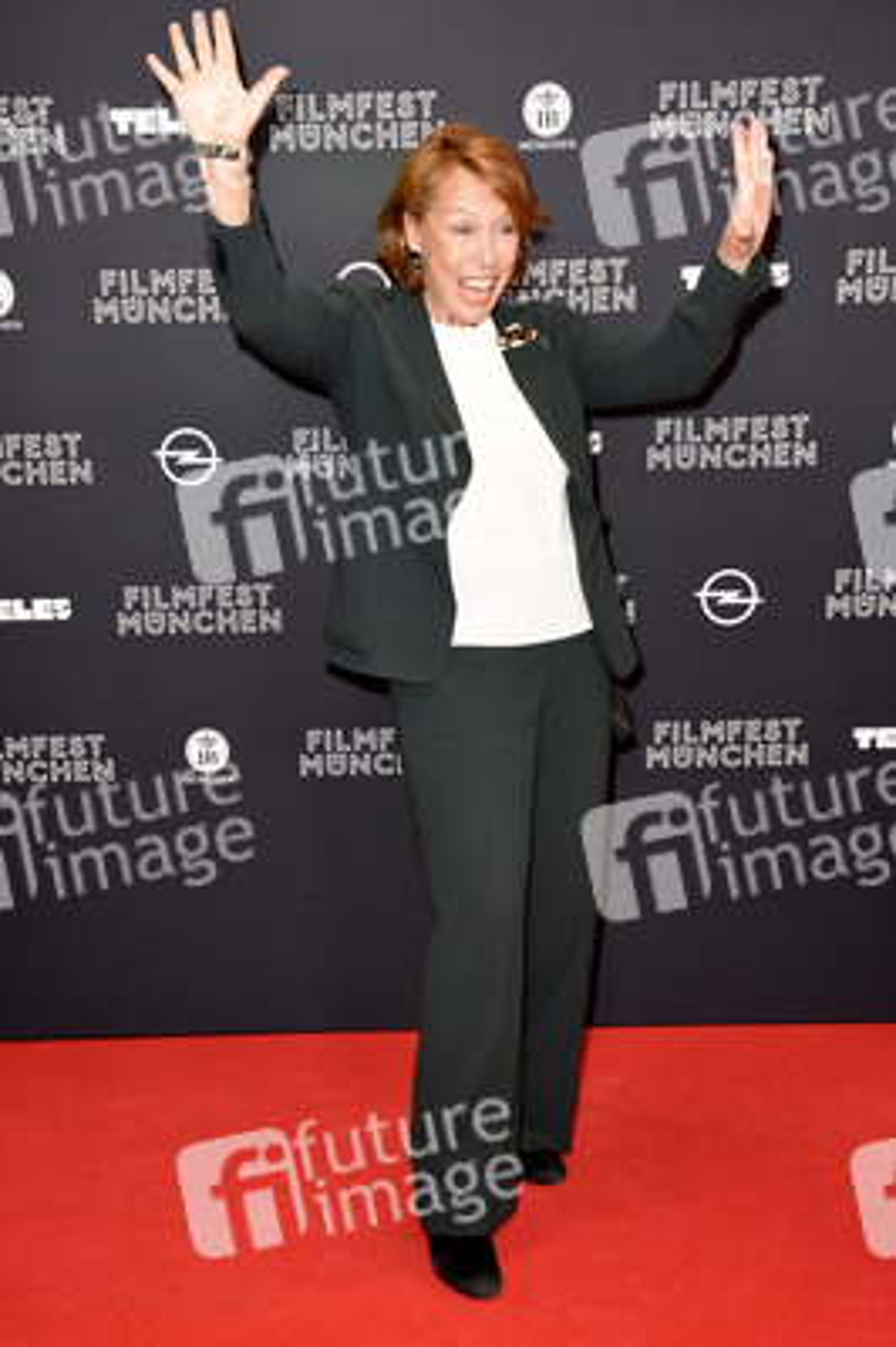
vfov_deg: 41.1
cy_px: 674
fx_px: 1795
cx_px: 448
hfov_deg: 28.0
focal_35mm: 48
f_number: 6.3
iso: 640
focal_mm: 32
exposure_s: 1/125
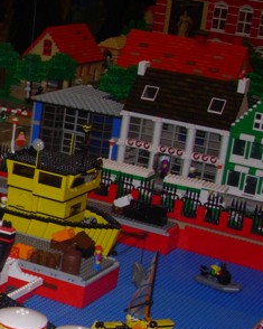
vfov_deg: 18.9
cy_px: 250
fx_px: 983
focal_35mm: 101
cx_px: -169
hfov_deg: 14.0
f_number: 2.8
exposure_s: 1/64
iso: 79
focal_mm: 7.8
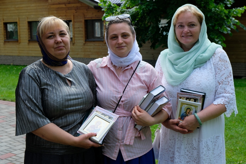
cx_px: 123
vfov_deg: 27.5
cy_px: 82
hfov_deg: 40.3
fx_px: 335
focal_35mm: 49
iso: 400
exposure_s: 1/210
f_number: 8
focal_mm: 32.9
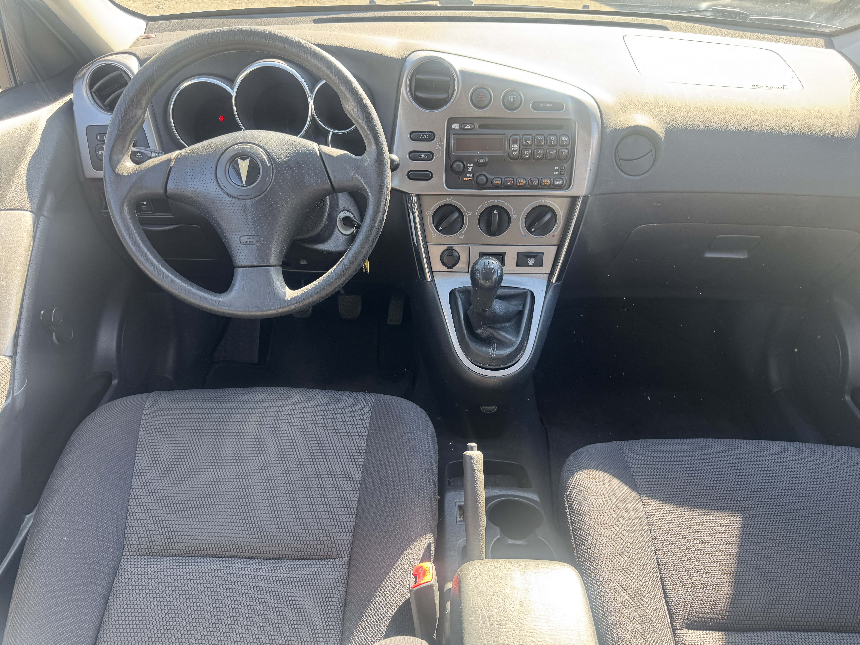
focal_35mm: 24
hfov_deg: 71.6
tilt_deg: -38.7
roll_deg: +0.2
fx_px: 596
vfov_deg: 56.8
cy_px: 322
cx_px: 430
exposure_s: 1/121
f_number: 1.78
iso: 80
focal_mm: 6.76
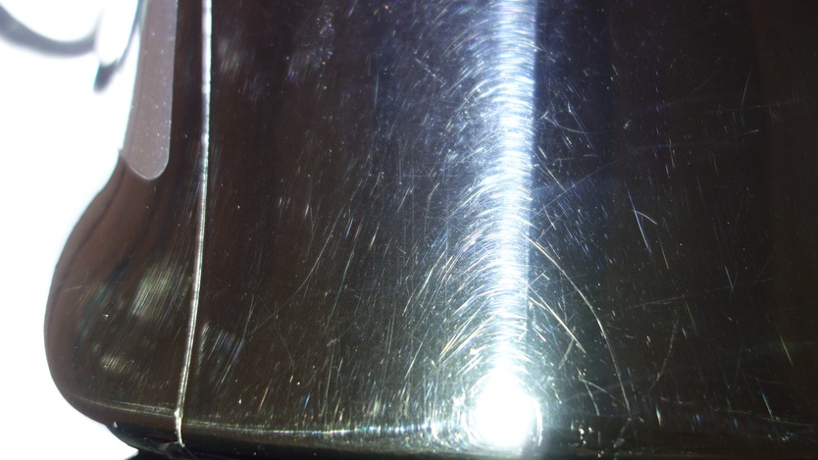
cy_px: 147
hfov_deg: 55.0
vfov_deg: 32.5
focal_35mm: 36
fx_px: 781
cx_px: 477
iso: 320
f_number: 1.8
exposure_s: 1/30
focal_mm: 10.4
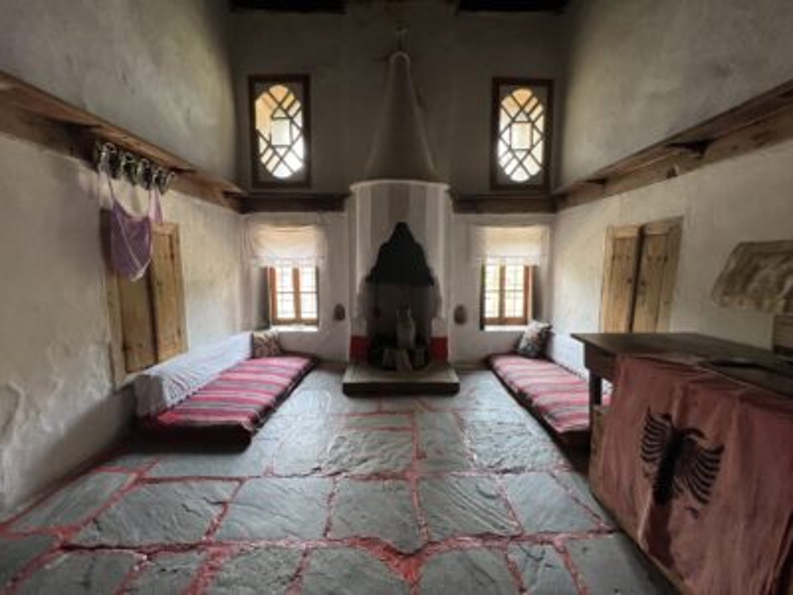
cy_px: 298
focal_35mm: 13
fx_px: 298
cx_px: 396
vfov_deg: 89.9
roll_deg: -0.1
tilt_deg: -5.4
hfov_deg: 106.2
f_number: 1.8
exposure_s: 1/96
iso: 250
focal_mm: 1.57
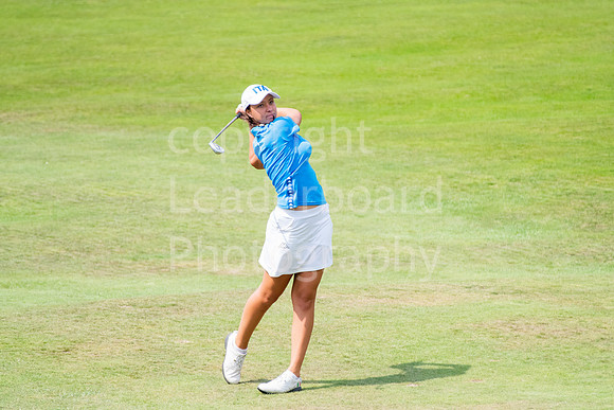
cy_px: 205
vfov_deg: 1.8
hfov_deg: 2.7
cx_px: 307
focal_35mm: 750
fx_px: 12794
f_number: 6.3
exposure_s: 1/1600
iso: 1000
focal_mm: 500
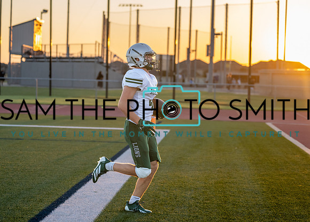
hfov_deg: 23.0
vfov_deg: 16.6
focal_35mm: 86
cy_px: 97
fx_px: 760
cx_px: 147
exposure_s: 1/1600
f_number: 2.8
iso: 800
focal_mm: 70
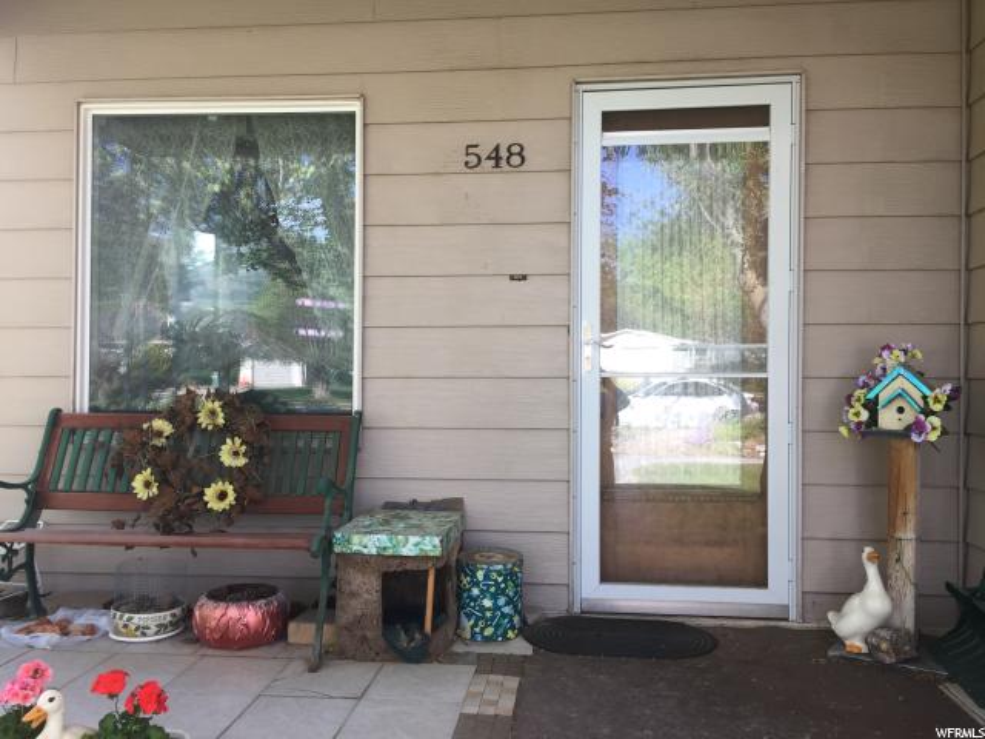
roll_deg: +0.5
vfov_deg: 48.2
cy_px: 370
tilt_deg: -0.2
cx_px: 492
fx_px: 825
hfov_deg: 61.7
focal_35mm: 29
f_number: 2.2
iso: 32
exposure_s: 1/120
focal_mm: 4.15
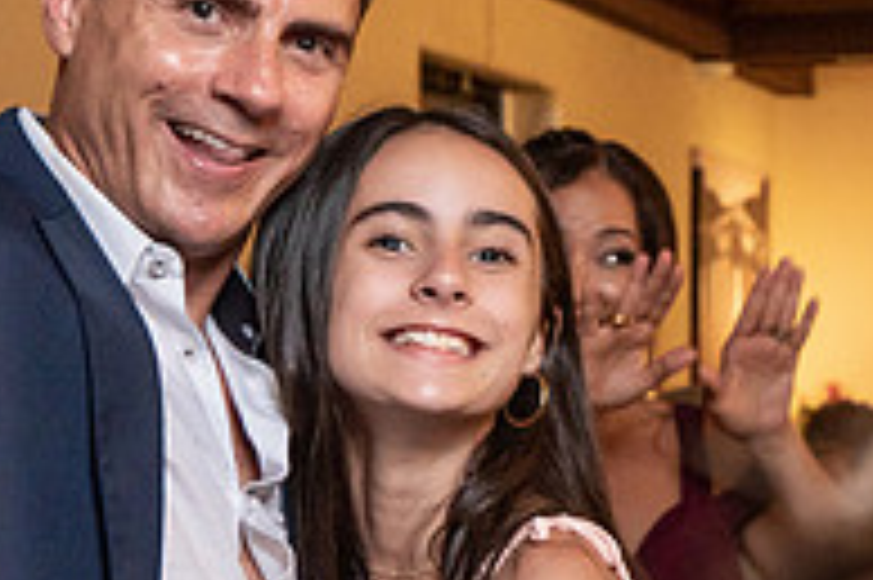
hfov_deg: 17.5
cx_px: 493
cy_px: 272
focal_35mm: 117
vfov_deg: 11.7
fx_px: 2835
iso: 2000
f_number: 5.6
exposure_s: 1/200
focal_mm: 34
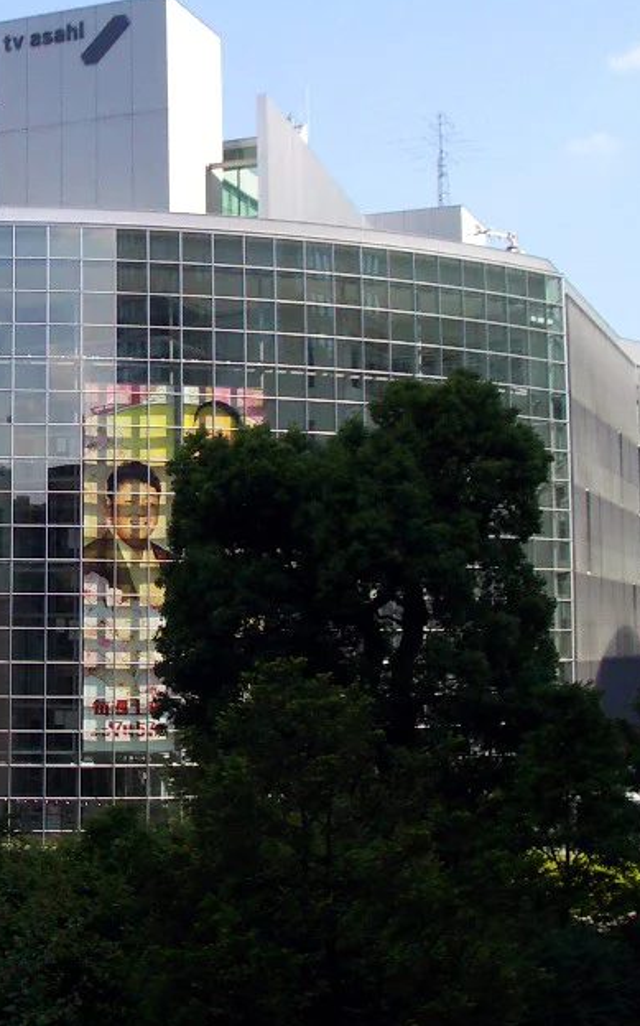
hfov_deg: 20.2
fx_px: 1704
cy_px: 413
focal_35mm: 61
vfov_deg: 33.4
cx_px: -87
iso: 80
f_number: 4.3
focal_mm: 5.8
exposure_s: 1/320
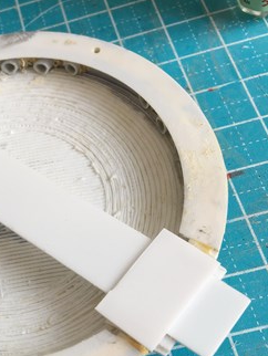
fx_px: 557
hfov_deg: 26.1
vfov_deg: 35.2
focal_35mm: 54
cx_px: 21
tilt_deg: -58.5
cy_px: 234
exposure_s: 1/100
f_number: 2.2
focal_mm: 4.15
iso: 25
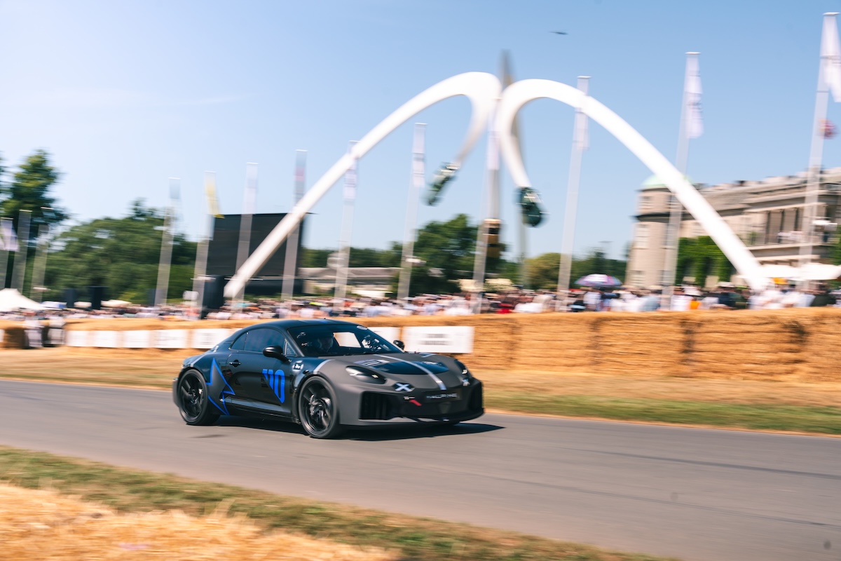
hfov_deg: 39.4
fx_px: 1175
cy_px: 280
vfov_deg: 26.8
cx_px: 420
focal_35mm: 50
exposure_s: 1/125
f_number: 9
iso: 100
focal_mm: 50.3
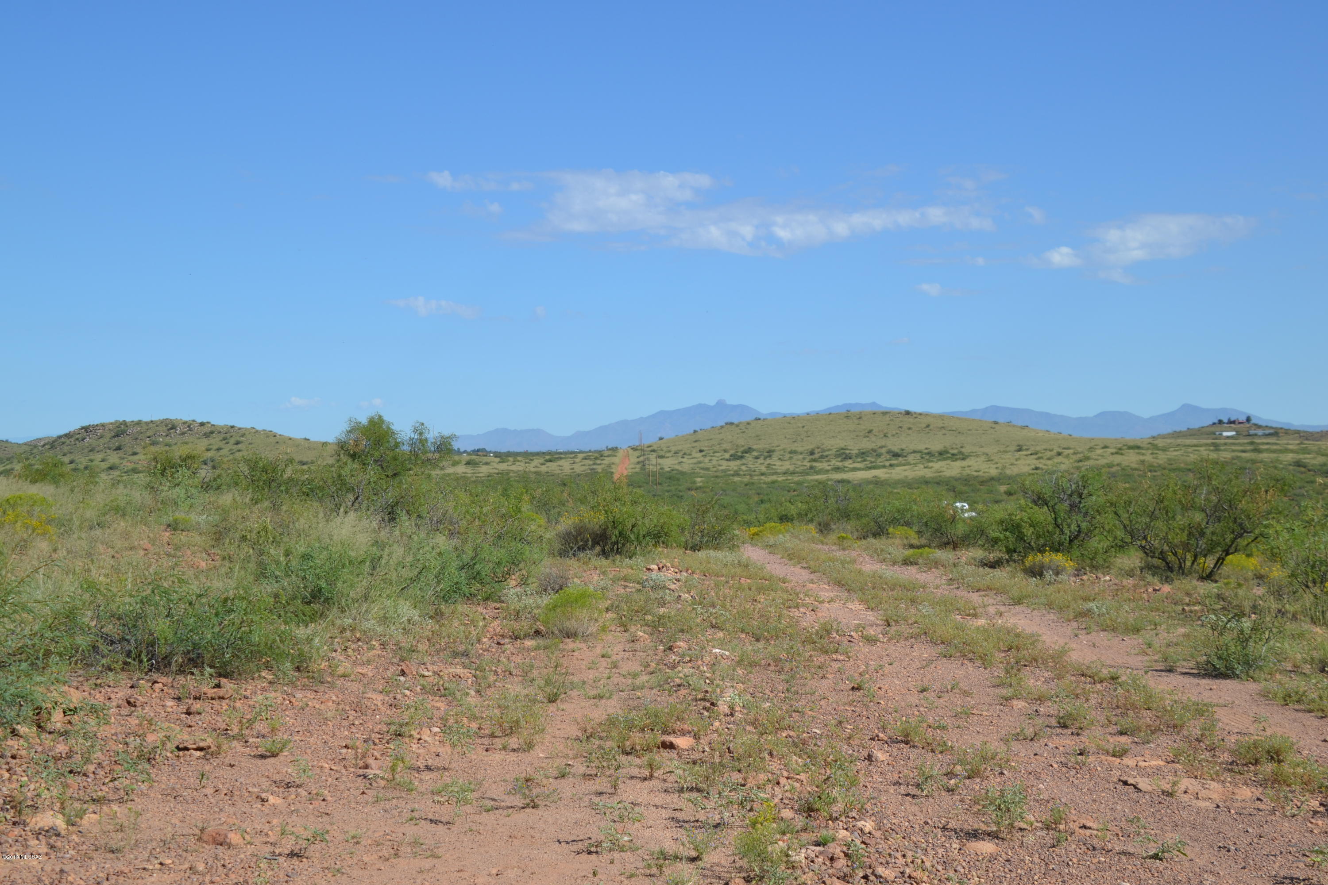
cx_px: 664
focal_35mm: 52
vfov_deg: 25.8
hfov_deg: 37.9
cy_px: 442
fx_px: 1937
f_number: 8
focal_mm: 35
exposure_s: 1/250
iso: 100
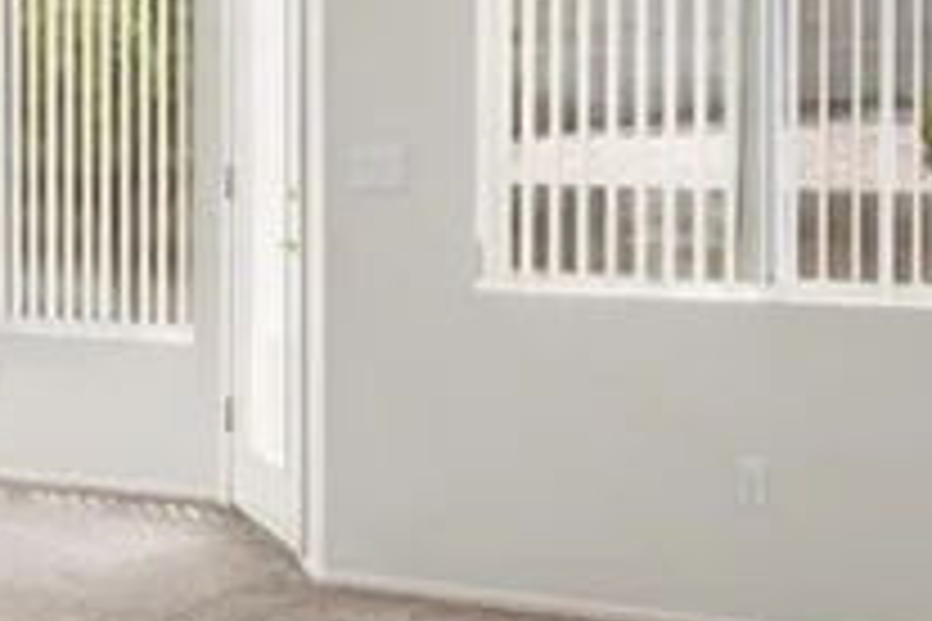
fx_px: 2174
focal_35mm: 84
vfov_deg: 16.2
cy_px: 133
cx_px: 302
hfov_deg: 24.1
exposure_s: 1/40
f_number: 8
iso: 400
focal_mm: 17
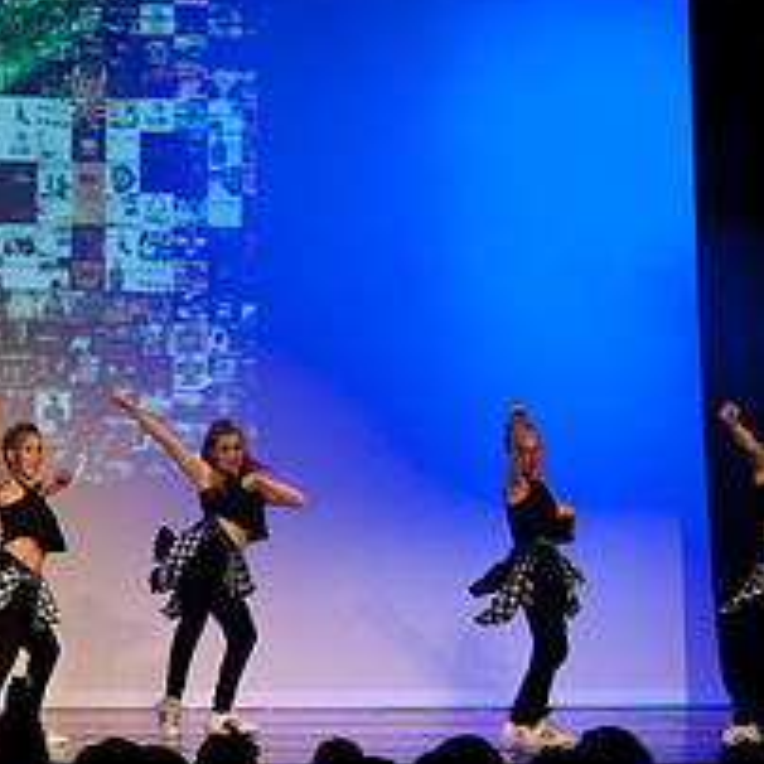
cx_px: -325
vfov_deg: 10.2
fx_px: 4270
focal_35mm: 171
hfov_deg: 10.0
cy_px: 219
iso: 3200
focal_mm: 70
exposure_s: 1/200
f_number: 4
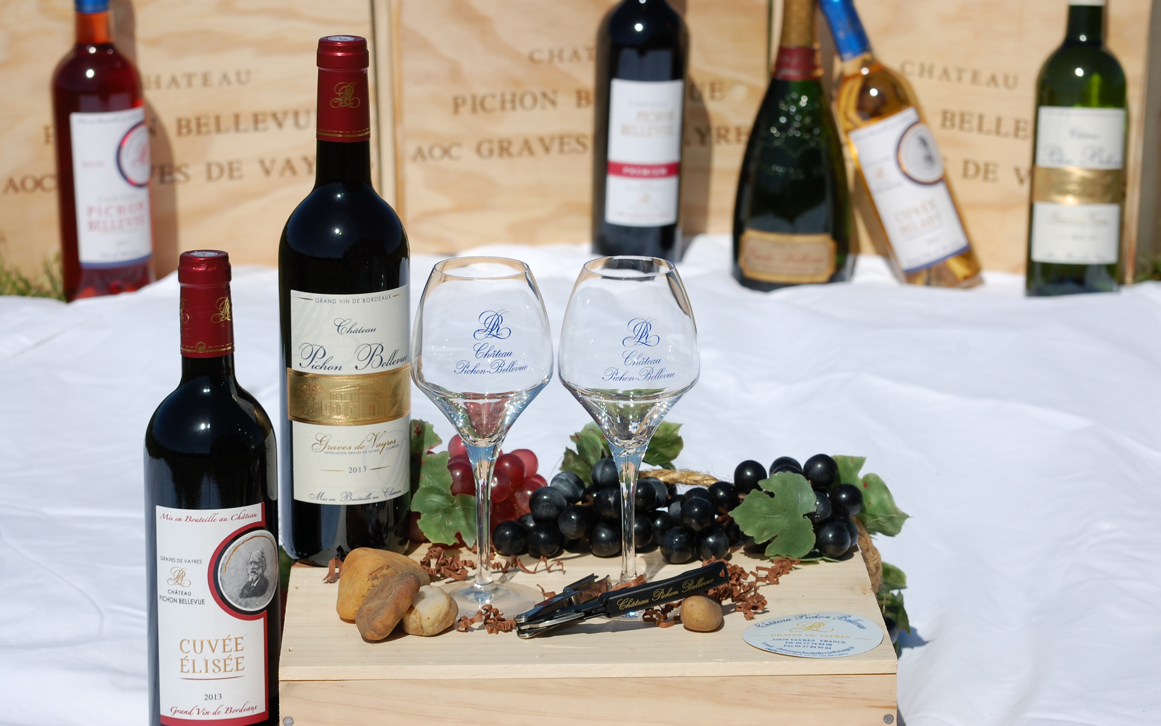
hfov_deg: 19.5
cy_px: 342
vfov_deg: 12.2
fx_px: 3386
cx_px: 580
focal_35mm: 107
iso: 200
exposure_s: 1/1250
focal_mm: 70
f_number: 9
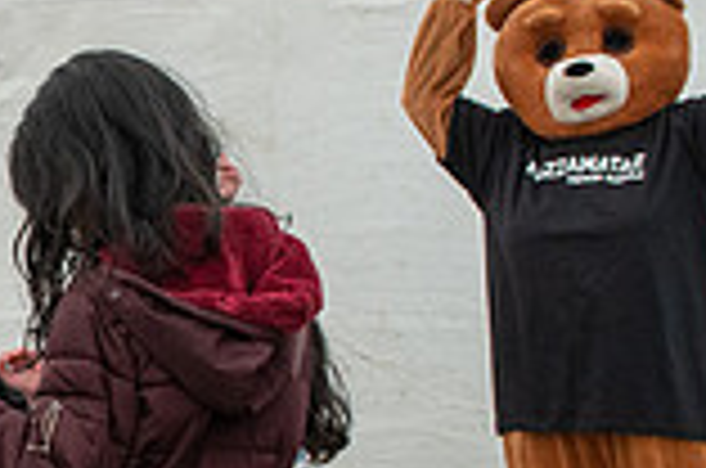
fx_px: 2525
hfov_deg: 14.7
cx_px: -379
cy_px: 410
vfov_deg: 10.5
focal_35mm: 129
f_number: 6.3
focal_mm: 28
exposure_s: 1/250
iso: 800
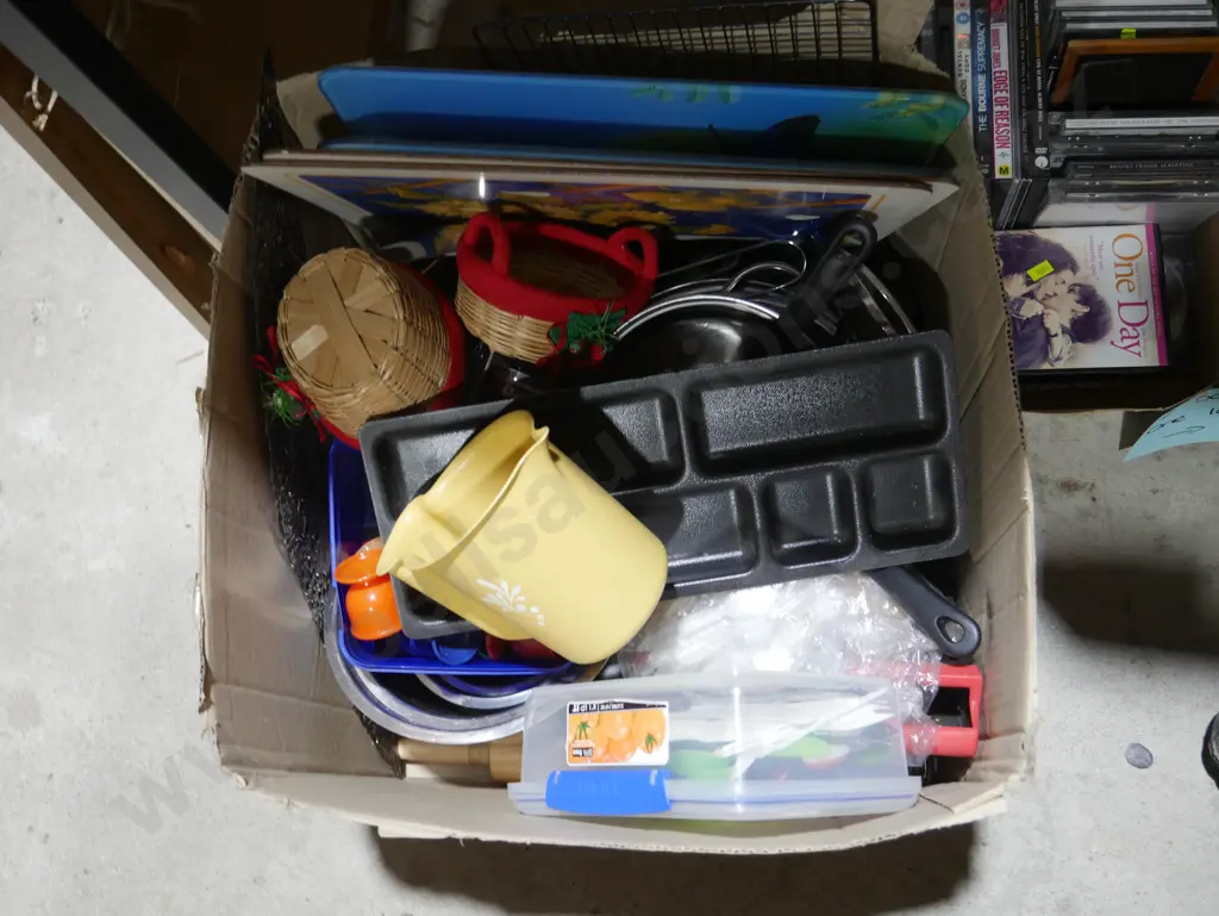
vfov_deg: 44.2
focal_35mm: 32
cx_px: 610
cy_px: 458
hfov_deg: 56.8
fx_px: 1127
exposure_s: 1/60
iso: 500
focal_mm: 16
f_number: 3.6
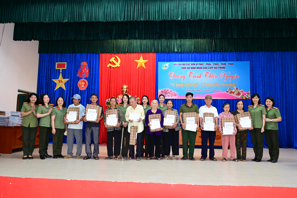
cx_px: 148
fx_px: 235
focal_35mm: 28
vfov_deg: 45.7
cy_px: 99
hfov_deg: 64.6
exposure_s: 1/100
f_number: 4
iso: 1000
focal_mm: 28.5
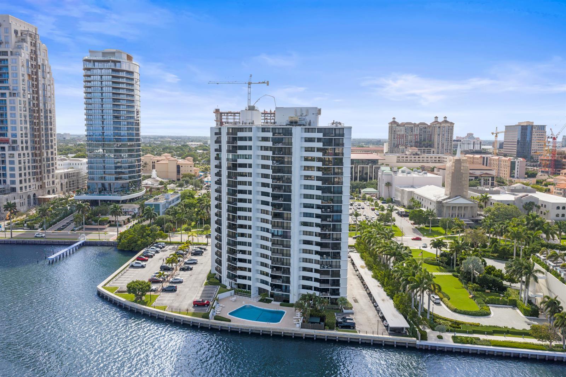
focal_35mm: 28
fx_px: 440
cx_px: 283
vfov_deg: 46.4
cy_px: 188
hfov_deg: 65.5
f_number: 5
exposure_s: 1/320
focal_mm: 14.45
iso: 100
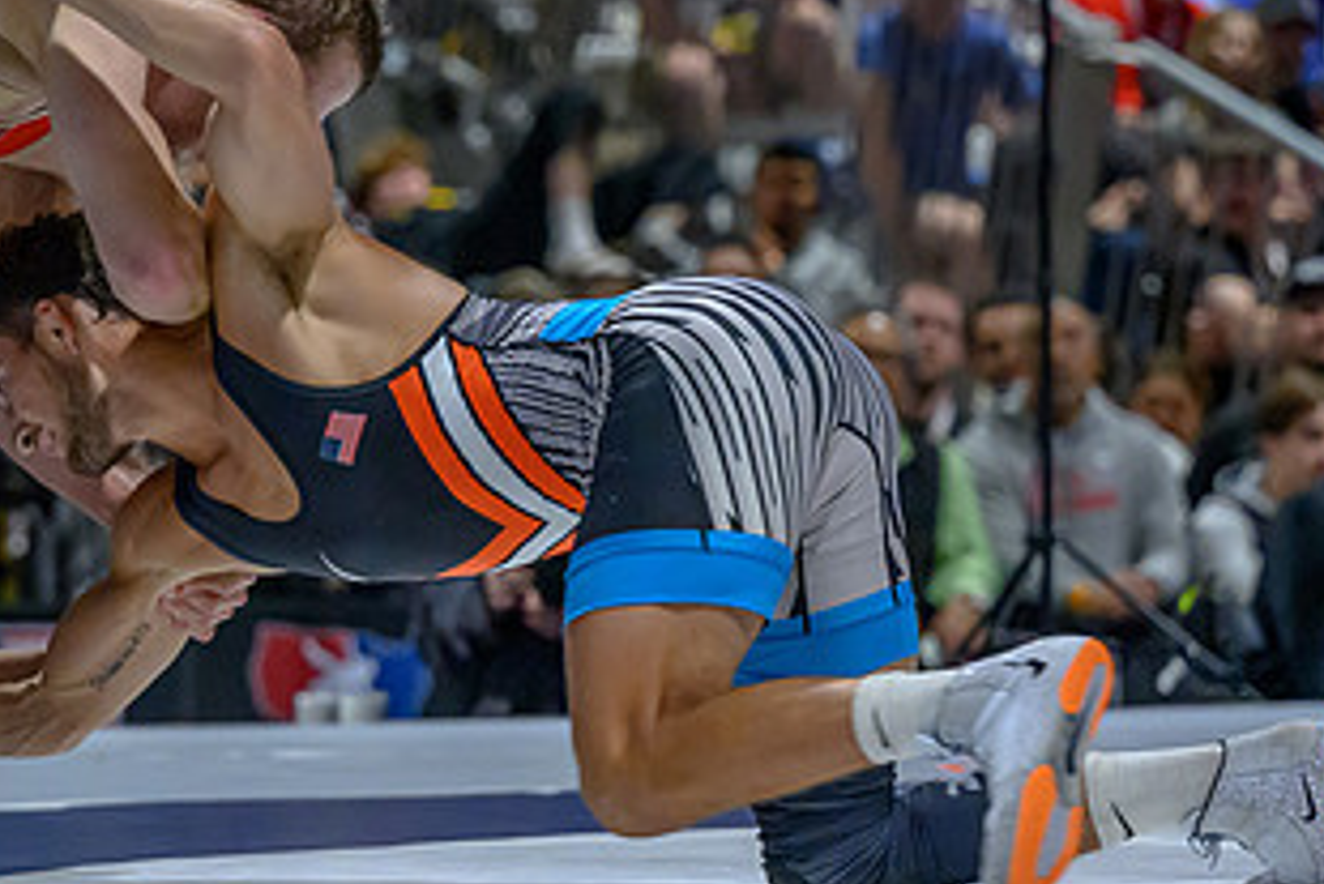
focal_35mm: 280
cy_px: 447
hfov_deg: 7.4
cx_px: 476
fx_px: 10302
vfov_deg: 4.9
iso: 5000
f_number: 2.8
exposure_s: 1/640
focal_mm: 110
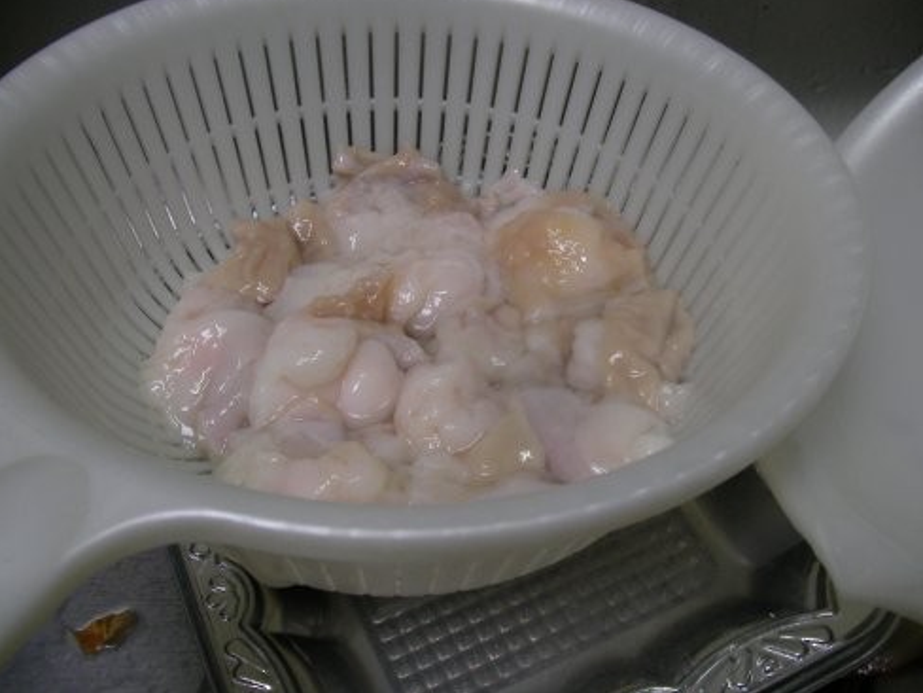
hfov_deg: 44.8
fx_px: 1120
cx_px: 458
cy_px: 342
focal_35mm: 42
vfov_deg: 34.3
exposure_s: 1/27.8
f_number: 3.5
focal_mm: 6.3
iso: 100
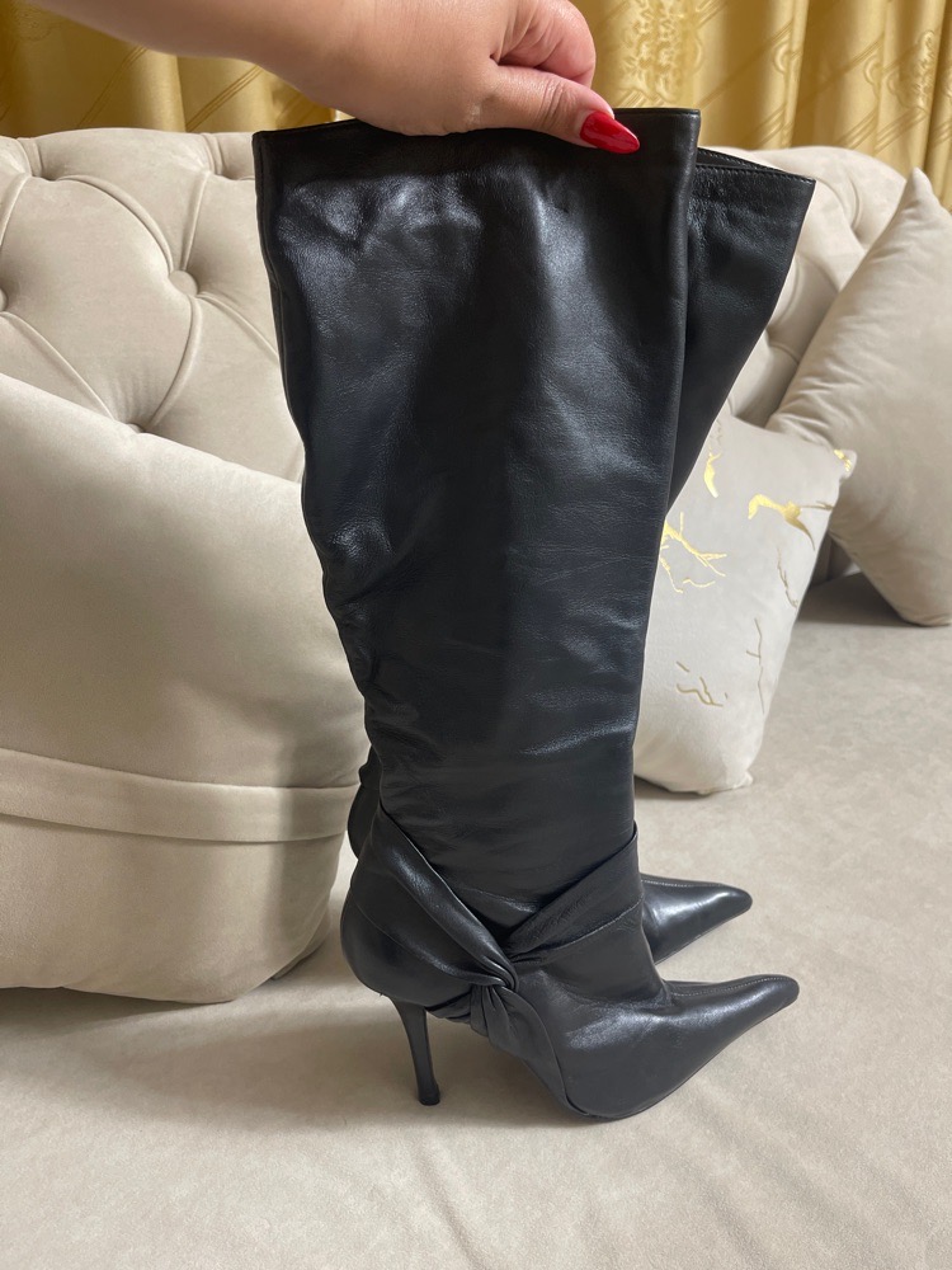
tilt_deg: -24.2
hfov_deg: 54.9
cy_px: 635
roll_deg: +0.0
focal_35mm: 25
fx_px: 917
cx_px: 476
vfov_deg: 69.4
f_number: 1.6
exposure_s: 1/50
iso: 160
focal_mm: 5.1
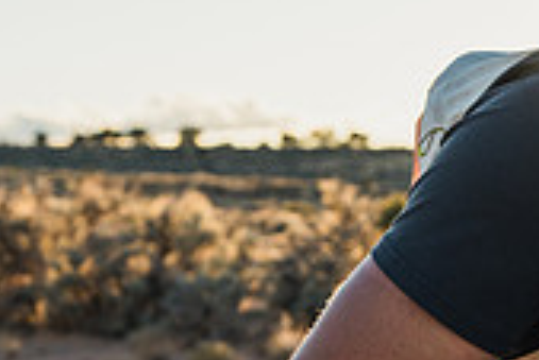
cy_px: 327
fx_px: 1558
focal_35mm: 104
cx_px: 590
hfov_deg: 18.9
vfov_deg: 13.1
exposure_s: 1/1000
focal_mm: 28
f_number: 2.8
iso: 160
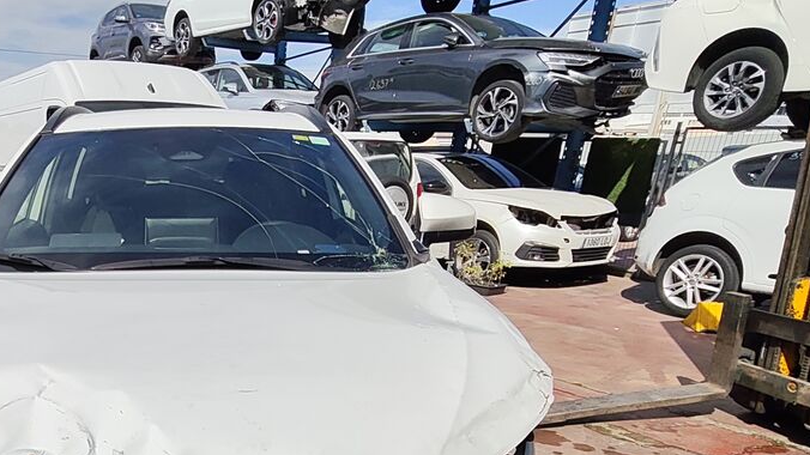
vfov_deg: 37.7
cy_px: 404
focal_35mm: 29
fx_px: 623
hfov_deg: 61.1
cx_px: 171
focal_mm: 1.67
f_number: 2.2
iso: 50
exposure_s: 1/3065
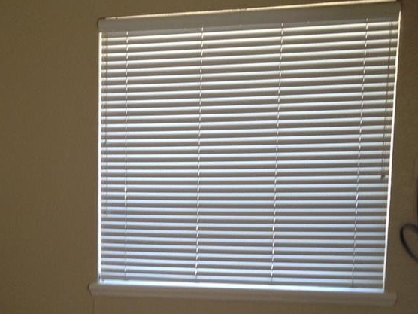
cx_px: 14
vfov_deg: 16.3
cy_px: 313
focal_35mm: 89
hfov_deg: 21.4
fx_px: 1075
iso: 50
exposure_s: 1/30
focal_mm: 4.12
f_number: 2.4
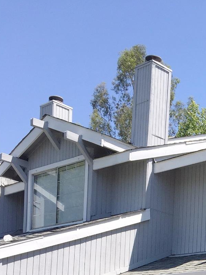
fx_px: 572
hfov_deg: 19.4
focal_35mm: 72
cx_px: 240
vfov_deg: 24.3
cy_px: 336
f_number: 2.2
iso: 32
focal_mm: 4.15
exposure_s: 1/1412
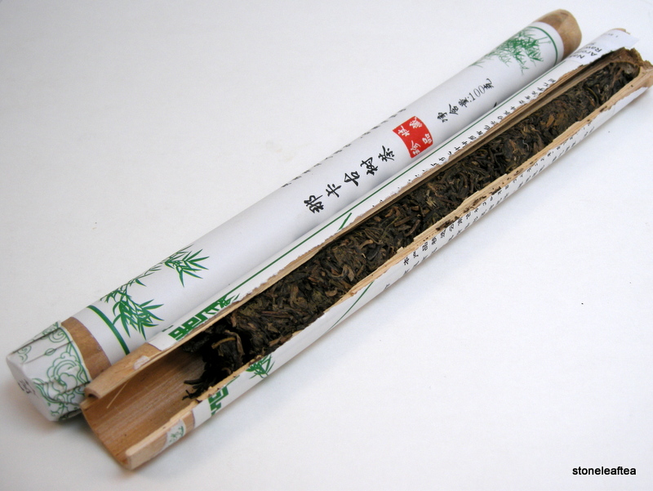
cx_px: 326
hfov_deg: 52.6
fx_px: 661
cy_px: 246
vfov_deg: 40.7
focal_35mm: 35
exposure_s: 1/83.1
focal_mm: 7.5
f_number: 3.4
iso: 64
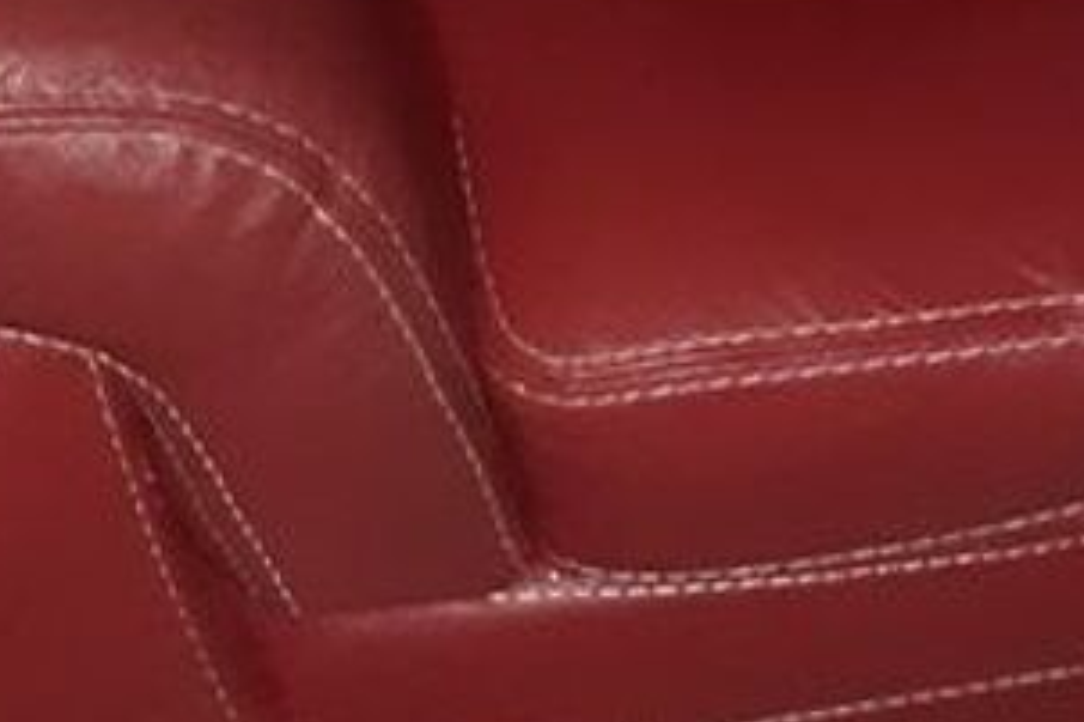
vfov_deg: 10.6
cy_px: -418
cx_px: 711
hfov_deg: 16.5
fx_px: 3732
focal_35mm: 124
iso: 500
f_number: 1.9
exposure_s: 1/25
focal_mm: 3.6
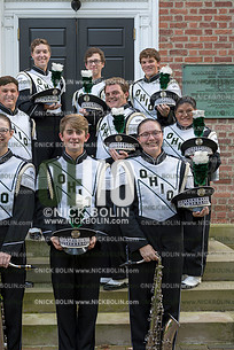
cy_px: 192
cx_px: 86
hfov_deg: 24.2
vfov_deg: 35.6
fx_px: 545
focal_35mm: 56
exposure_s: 1/40
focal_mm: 38
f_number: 4
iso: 125
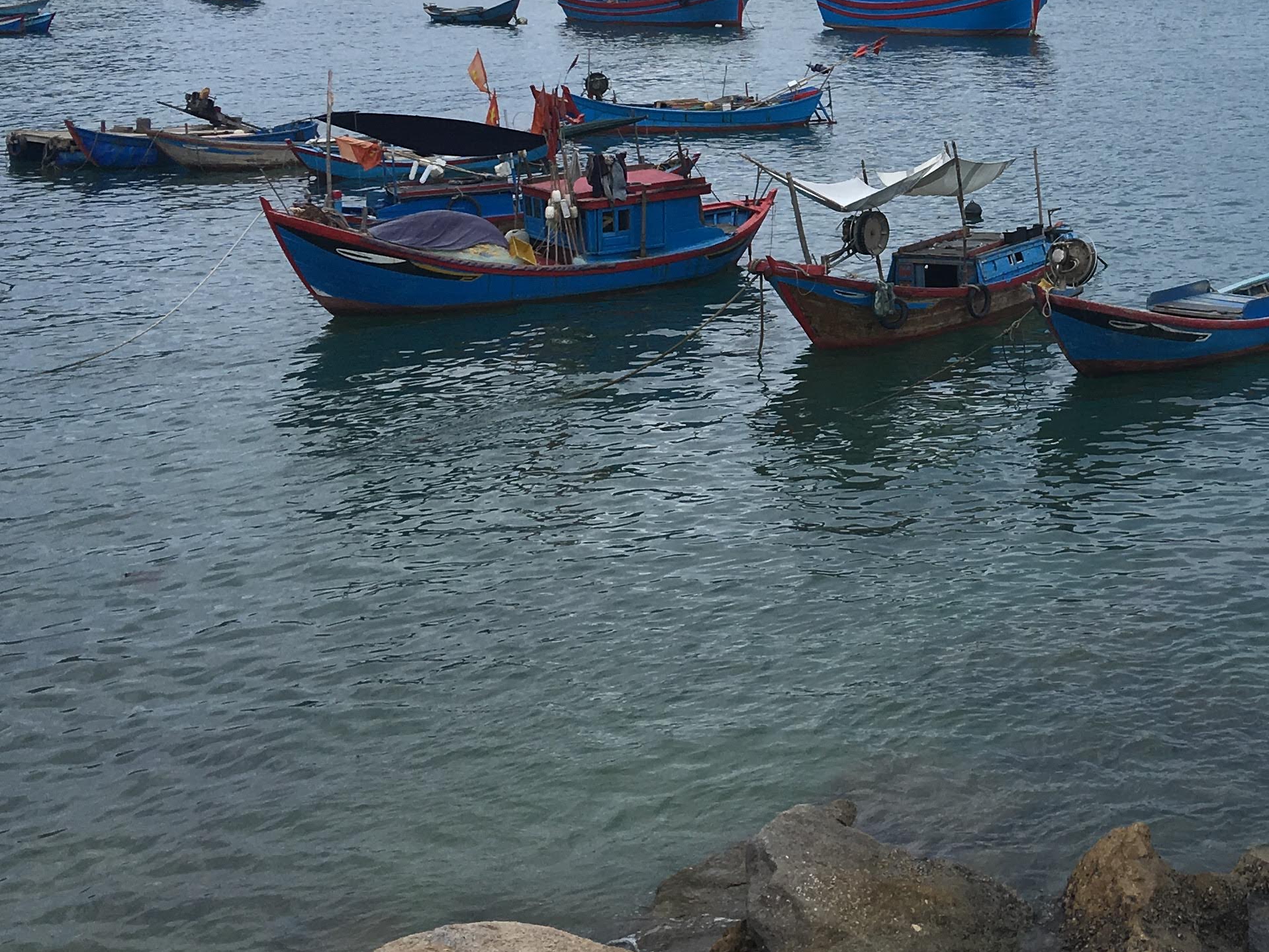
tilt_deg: -5.1
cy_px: 160
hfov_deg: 30.4
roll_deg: -0.7
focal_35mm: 61
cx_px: 1122
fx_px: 2236
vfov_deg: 23.6
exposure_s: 1/2137
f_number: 2.2
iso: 25
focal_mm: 4.15
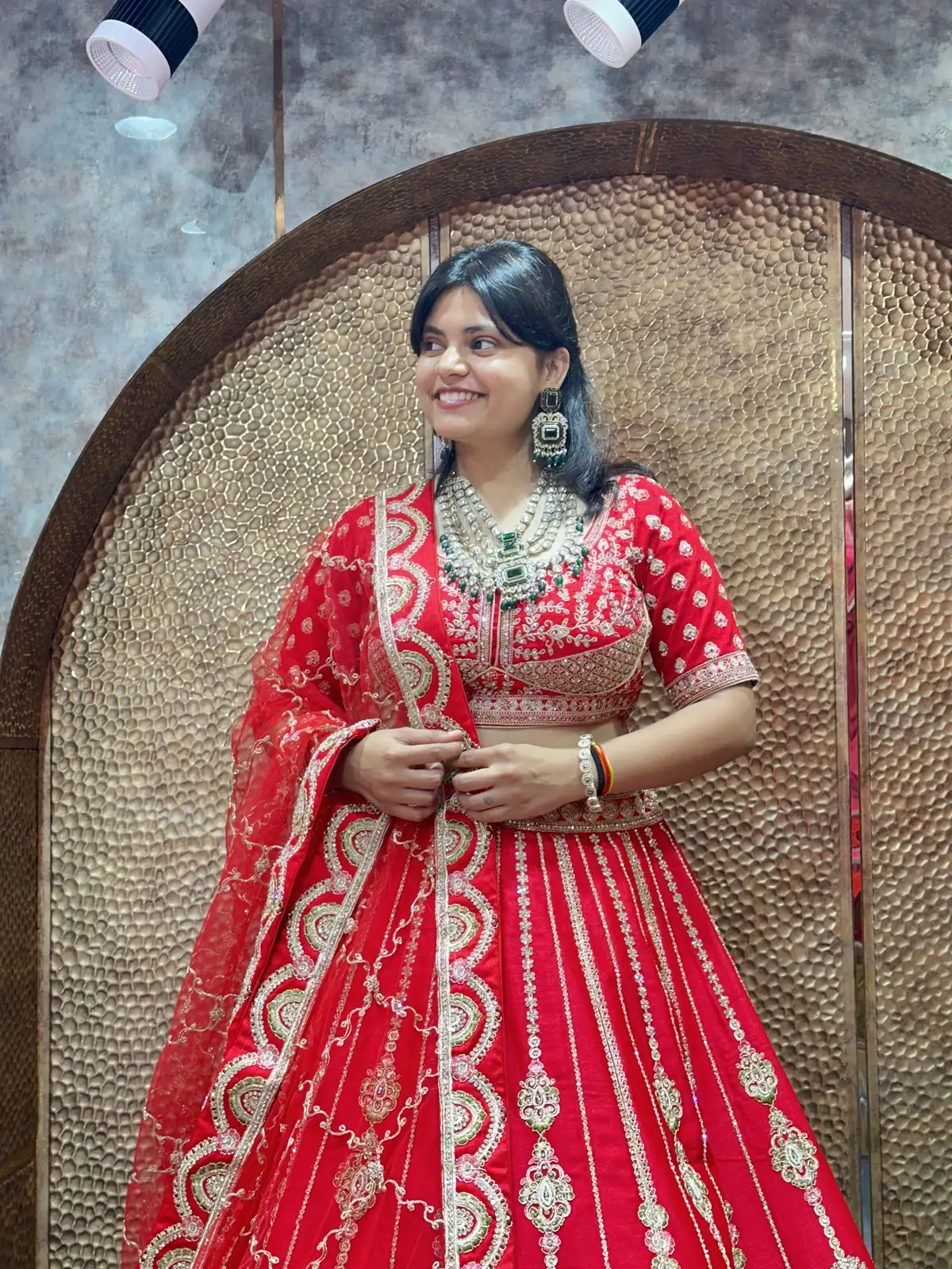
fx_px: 1760
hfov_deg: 30.3
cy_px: 634
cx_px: 476
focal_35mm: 48
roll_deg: +0.0
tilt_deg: +3.9
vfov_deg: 39.7
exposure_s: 1/50
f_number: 1.78
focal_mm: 6.86
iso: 80
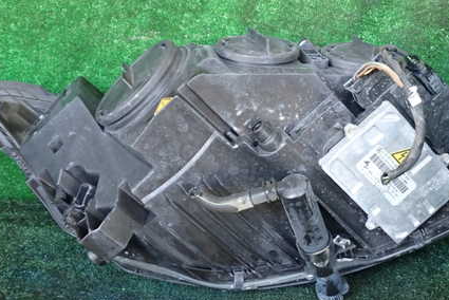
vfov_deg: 30.5
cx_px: 258
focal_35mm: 44
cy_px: 119
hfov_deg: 44.3
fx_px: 549
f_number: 2.3
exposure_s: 1/30
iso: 200
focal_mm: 5.4
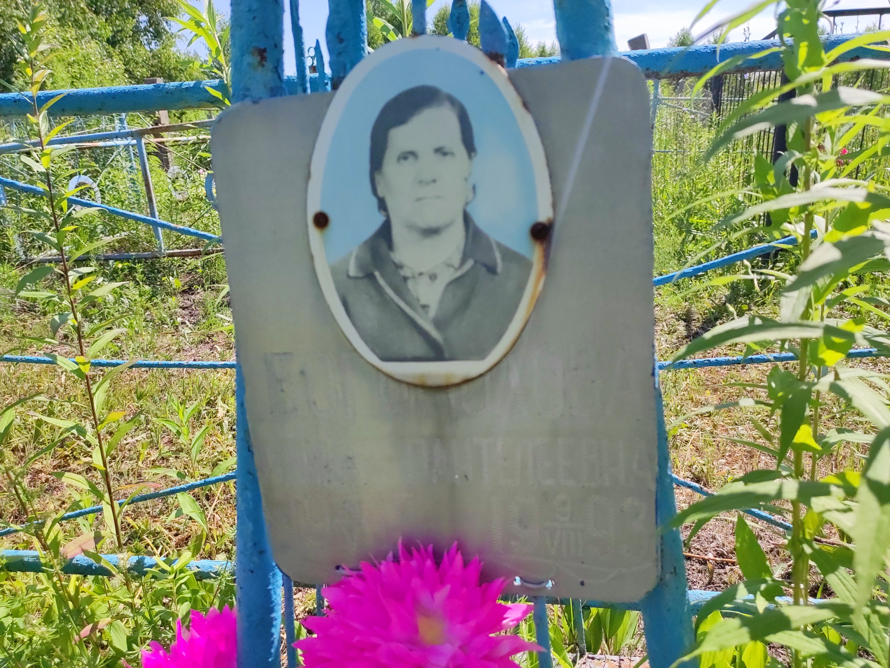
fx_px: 643
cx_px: 445
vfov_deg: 54.9
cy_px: 334
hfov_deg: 69.4
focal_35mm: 25
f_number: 1.79
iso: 400
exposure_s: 1/5000
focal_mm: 4.7
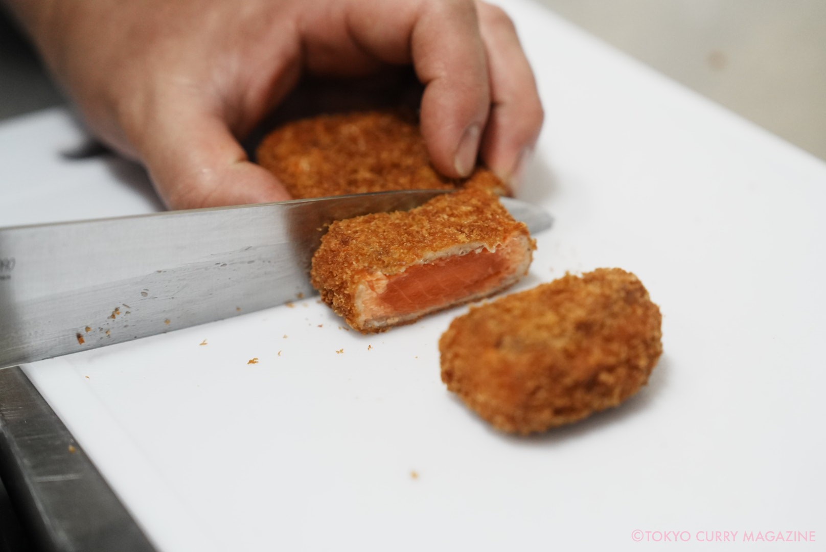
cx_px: 413
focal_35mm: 70
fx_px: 1607
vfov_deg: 19.5
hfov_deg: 28.8
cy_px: 276
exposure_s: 1/500
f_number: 2.8
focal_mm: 70
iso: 3200
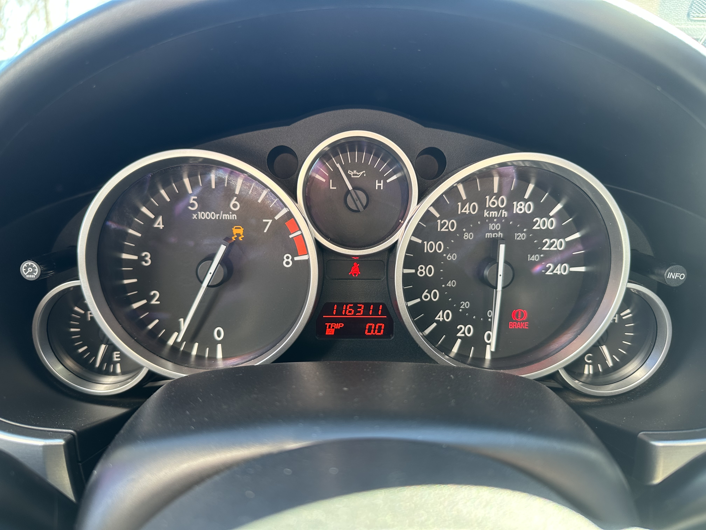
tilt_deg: -20.0
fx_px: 489
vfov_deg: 56.8
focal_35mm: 24
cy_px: 265
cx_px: 353
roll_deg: -1.2
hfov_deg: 71.6
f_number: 1.78
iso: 125
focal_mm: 6.86
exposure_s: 1/121
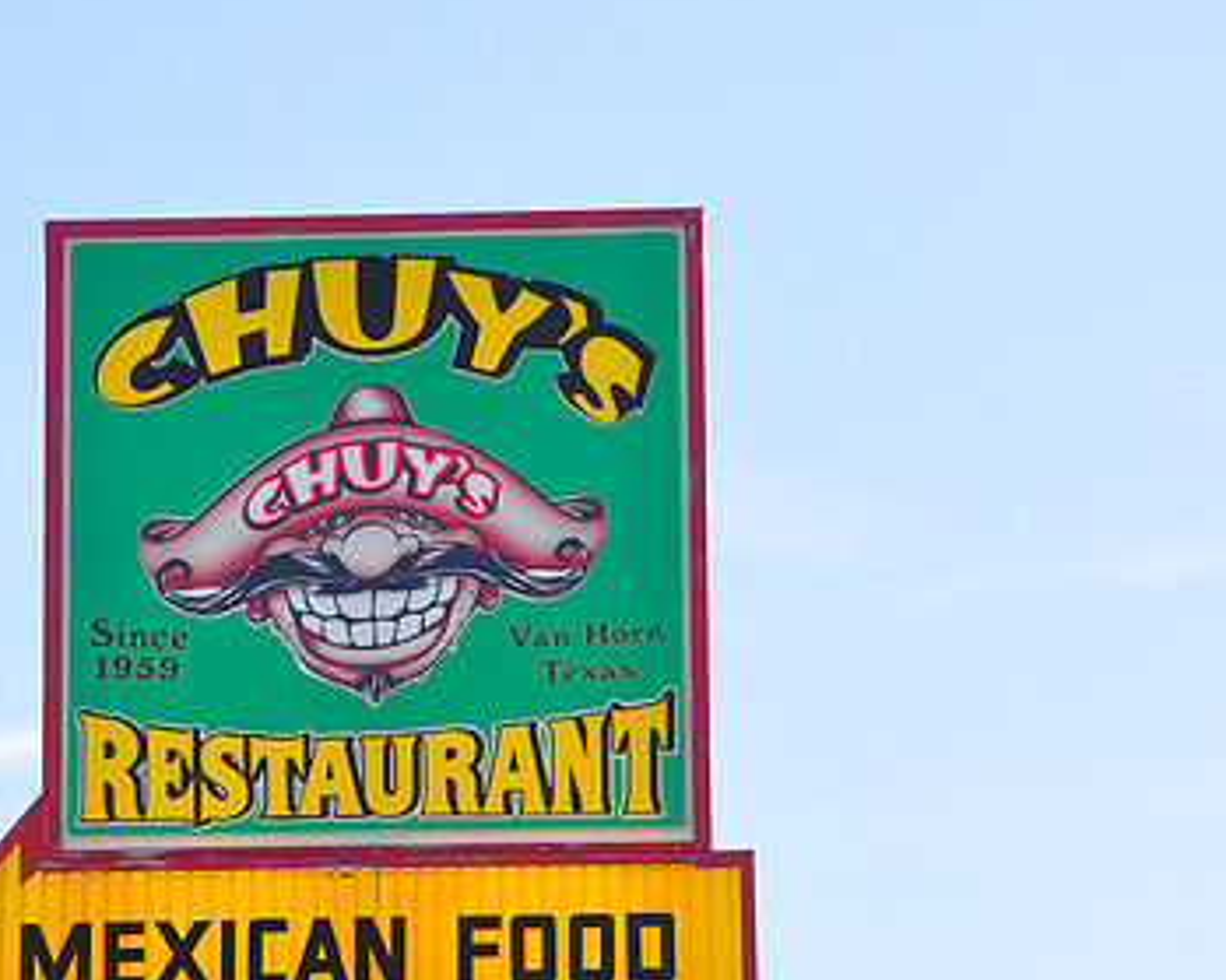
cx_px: 425
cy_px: 479
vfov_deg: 6.8
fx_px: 8307
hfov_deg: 8.4
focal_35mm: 229
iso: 200
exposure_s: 1/200
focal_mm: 98
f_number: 11
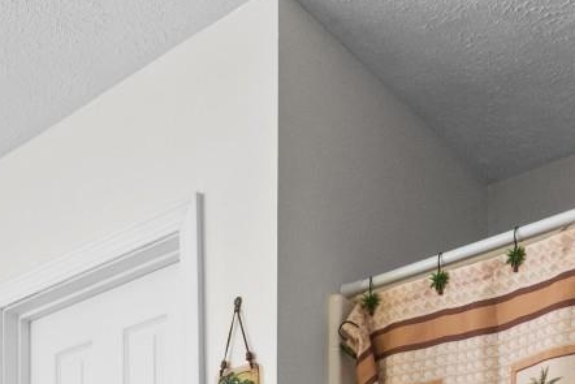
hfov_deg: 35.5
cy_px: 652
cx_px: 147
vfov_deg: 19.6
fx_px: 879
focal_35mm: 55
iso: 100
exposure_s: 1/8
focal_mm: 10
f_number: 4.5
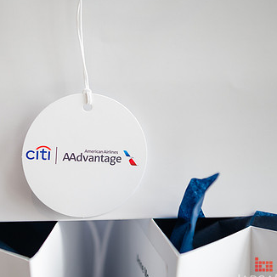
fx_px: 616
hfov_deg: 25.1
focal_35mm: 68
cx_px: 69
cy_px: 138
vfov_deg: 25.4
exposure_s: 1/250
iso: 400
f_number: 3.2
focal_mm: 45
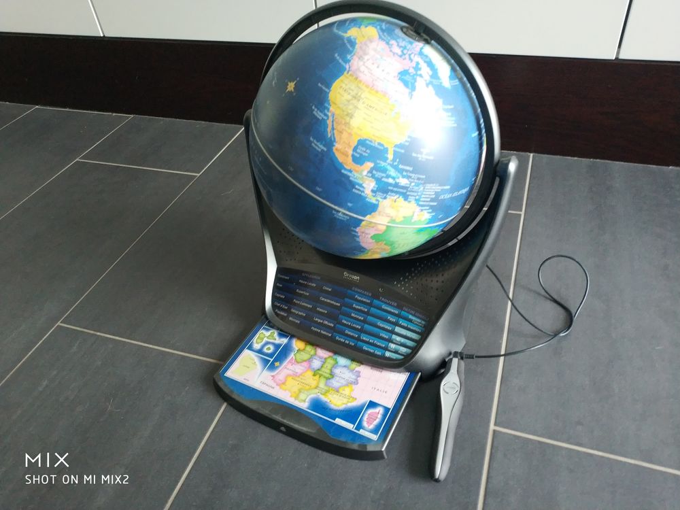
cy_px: 255
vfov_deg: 44.2
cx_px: 340
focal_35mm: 32
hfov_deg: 56.8
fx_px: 629
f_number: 2
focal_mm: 4.5
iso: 550
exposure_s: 1/17
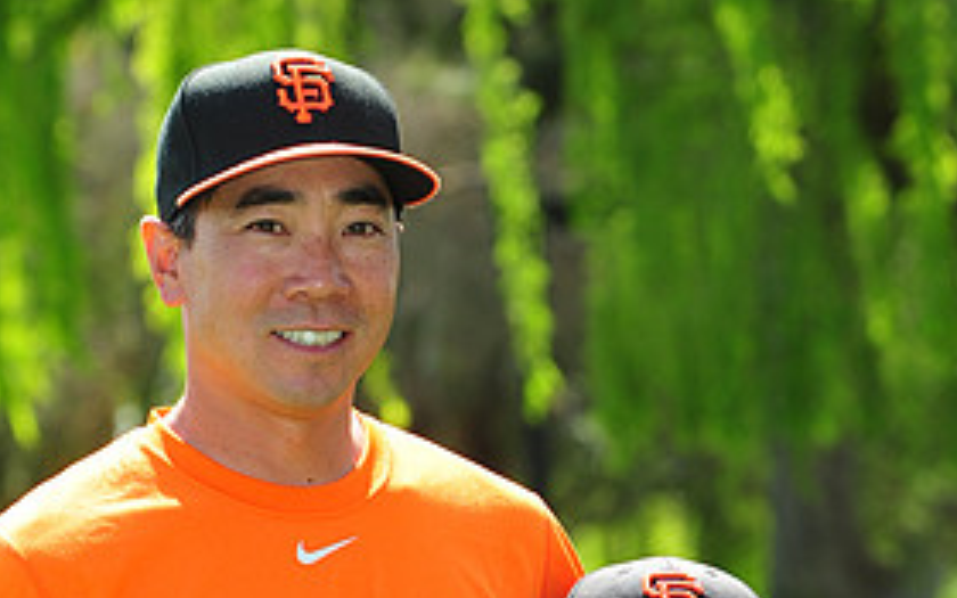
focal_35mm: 274
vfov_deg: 4.8
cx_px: 451
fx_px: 7146
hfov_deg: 7.7
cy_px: 731
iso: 200
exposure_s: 1/200
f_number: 7.1
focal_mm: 130
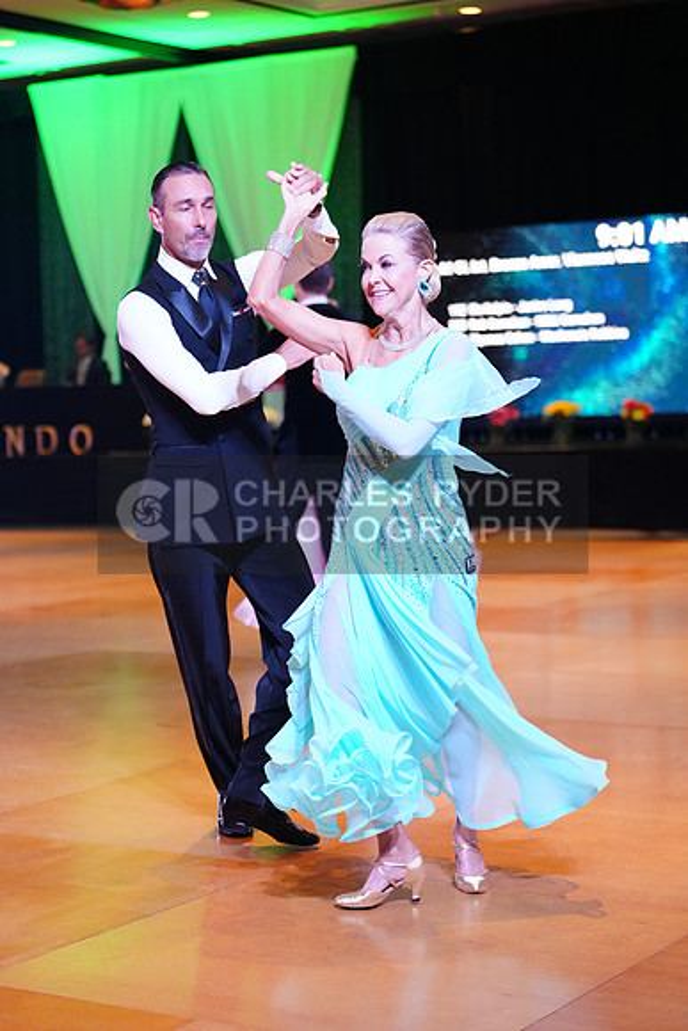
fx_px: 2005
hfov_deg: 19.5
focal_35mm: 70
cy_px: 516
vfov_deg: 28.8
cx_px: 344
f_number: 2.8
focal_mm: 70
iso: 5000
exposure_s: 1/500
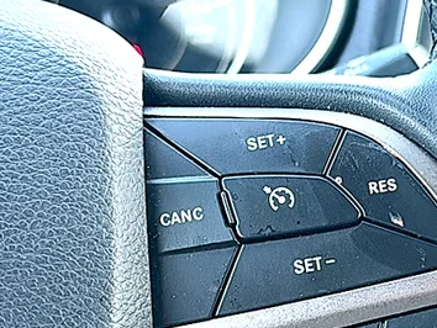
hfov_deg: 22.8
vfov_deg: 17.3
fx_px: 1074
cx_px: 322
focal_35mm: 85
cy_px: 242
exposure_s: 1/62
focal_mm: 6.86
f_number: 1.78
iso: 50
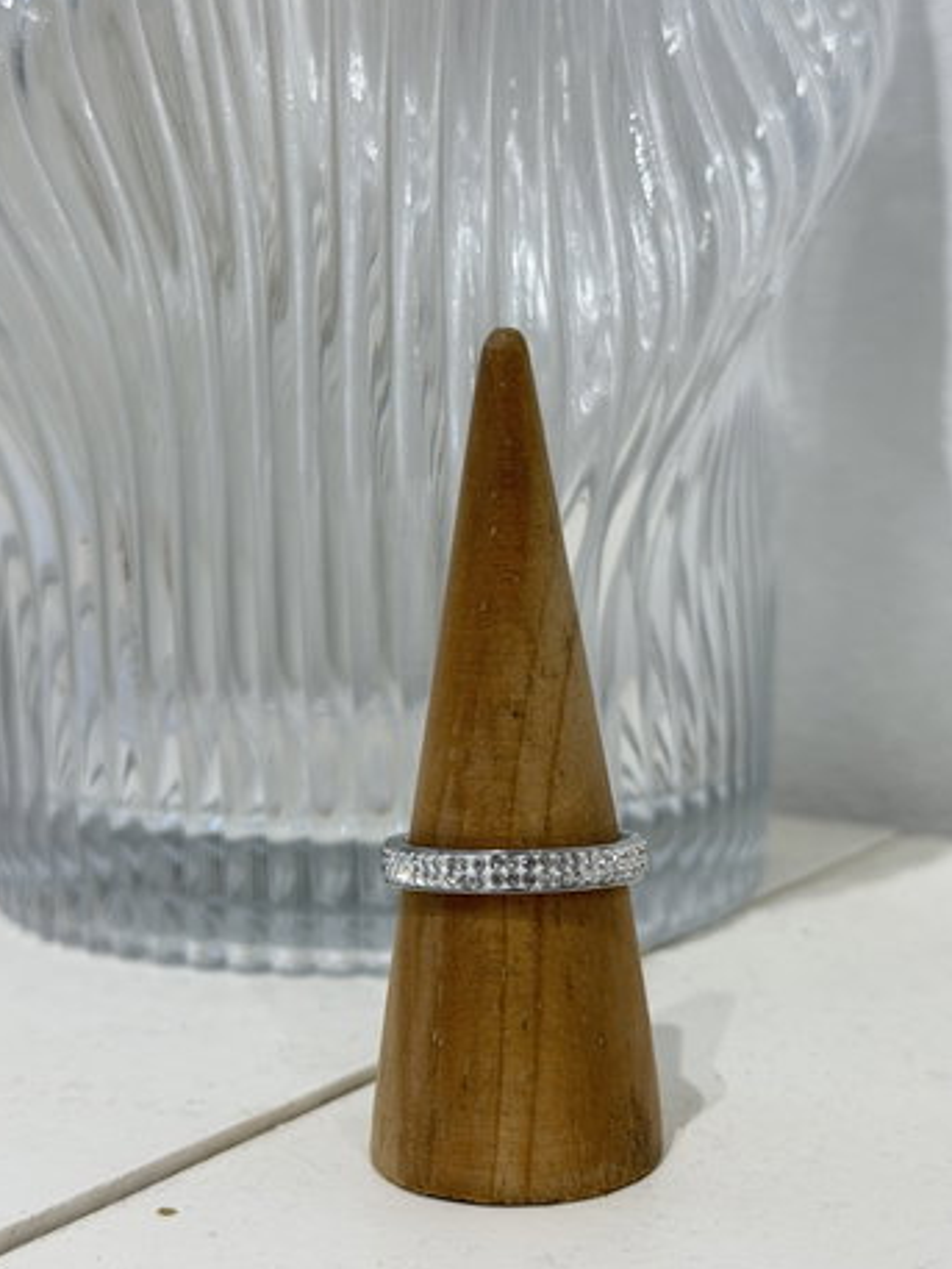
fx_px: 2053
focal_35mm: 56
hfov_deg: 26.1
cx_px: 541
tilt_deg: -8.0
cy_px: 659
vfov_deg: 34.3
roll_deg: -0.1
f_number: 1.78
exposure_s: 1/50
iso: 160
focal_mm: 6.76
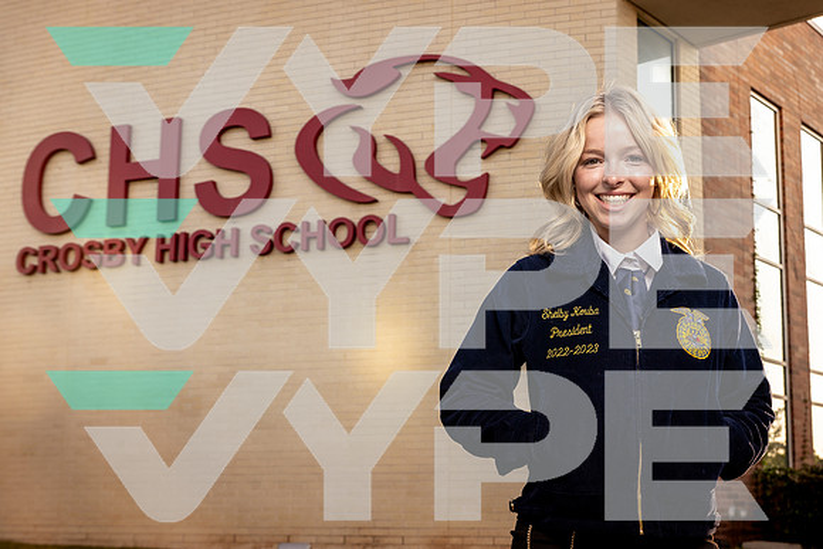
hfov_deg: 39.2
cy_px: 319
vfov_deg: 26.8
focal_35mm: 50
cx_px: 488
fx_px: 1152
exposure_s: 1/250
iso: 500
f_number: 8
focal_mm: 41
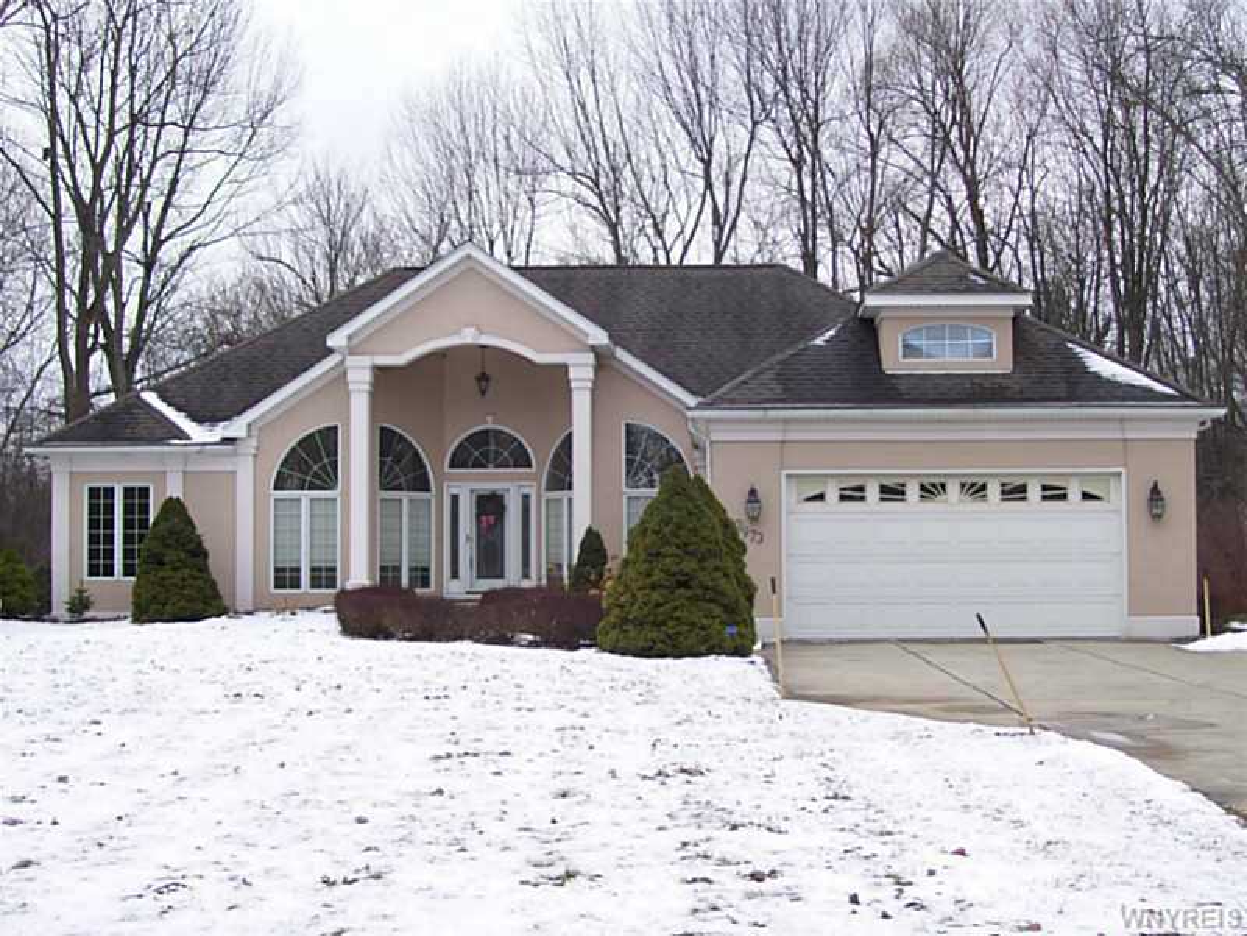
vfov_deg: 26.1
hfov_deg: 34.3
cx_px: 624
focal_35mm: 56
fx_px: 2017
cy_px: 468
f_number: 3.4
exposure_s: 1/320
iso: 80
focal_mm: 9.4
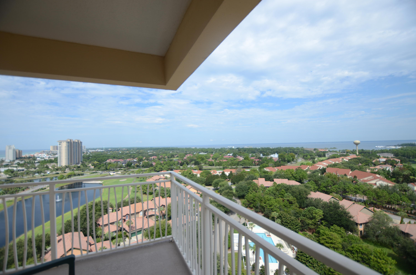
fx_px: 199
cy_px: 138
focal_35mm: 17
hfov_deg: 92.6
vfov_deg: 69.4
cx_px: 208
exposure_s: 1/3200
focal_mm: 11.5
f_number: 3.5
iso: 200
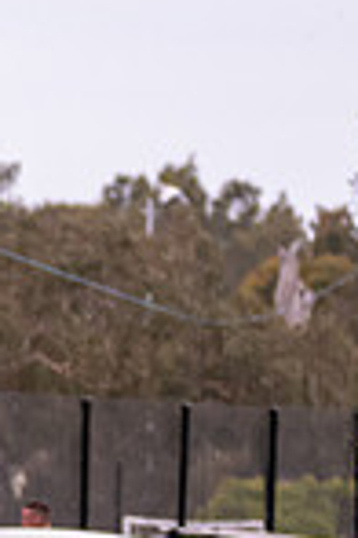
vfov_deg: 2.1
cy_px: 779
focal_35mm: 997
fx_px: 14871
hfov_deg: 1.4
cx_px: -440
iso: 1250
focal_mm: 150
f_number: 6.3
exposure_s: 1/800
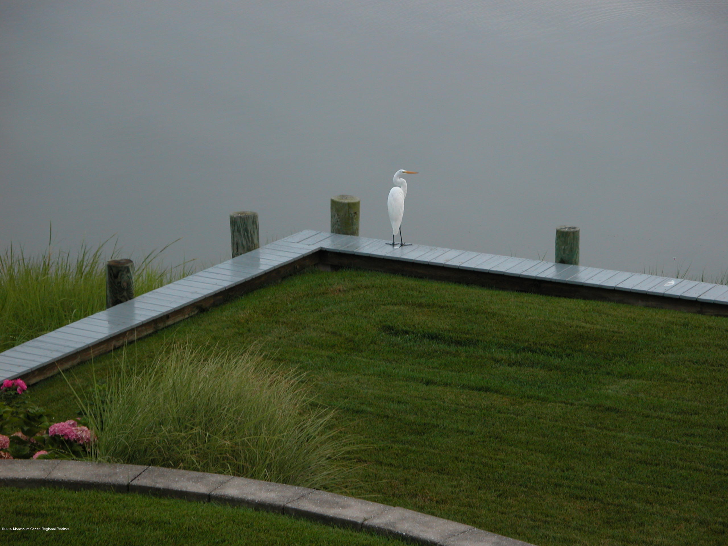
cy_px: 273
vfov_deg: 10.0
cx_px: 364
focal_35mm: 148
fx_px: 3113
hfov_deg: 13.3
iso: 100
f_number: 3.9
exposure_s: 1/60.3
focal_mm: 37.7
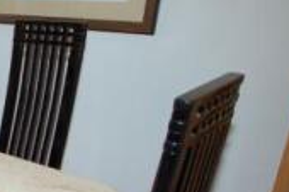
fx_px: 465
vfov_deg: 23.1
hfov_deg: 25.9
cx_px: -141
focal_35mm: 58
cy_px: 139
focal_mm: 10
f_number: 4
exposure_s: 1/60
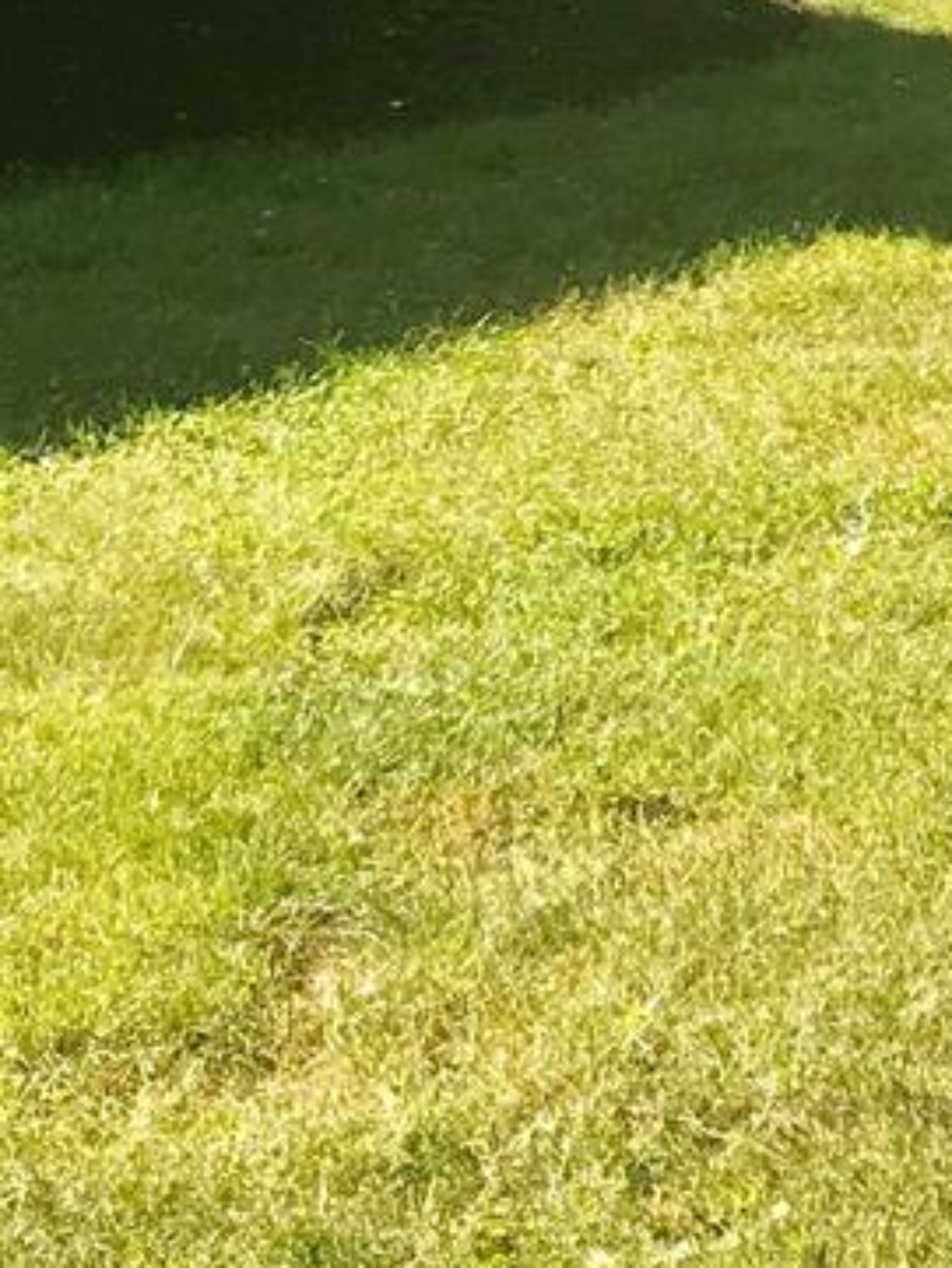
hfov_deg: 12.1
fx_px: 4361
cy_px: -407
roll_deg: -1.2
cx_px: 1226
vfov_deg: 15.7
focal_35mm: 119
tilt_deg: -3.1
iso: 20
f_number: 1.8
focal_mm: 3.99
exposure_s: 1/634
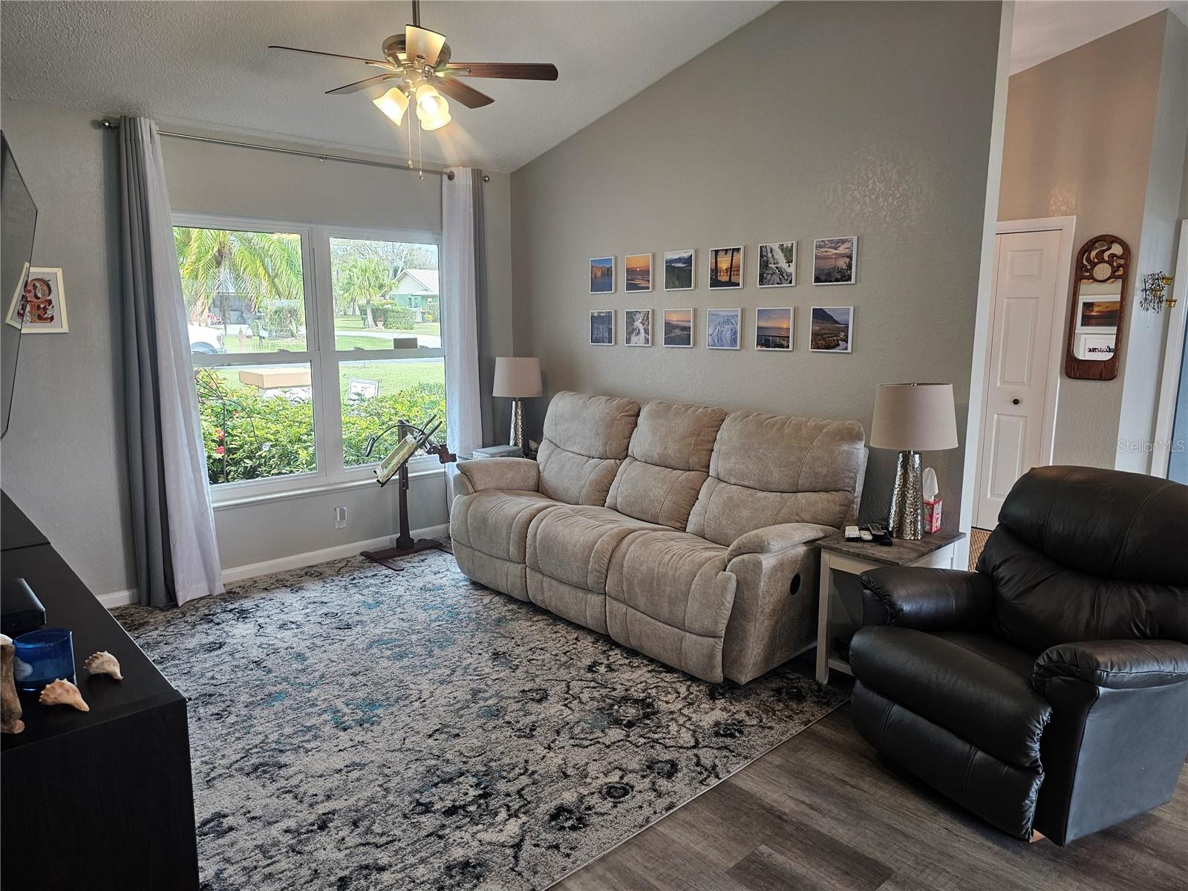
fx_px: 789
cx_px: 594
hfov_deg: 73.9
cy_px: 446
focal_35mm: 23
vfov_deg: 58.9
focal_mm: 6.3
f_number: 1.7
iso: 160
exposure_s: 1/120
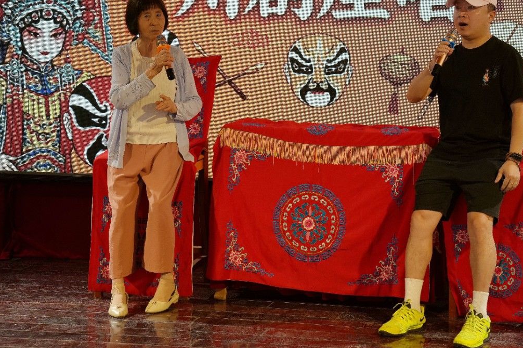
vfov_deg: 19.1
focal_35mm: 71
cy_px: 117
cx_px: 344
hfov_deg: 28.3
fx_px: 1031
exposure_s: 1/160
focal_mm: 51
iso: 500
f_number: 4
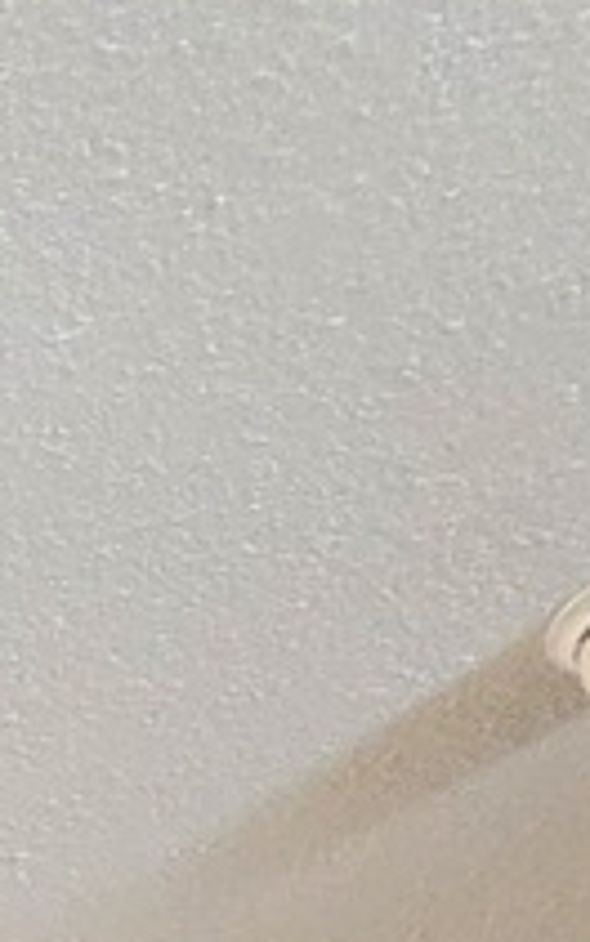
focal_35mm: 94
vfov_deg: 14.4
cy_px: 2277
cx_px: -1354
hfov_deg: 9.6
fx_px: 2417
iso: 160
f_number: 1.9
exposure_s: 1/120
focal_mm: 2.2
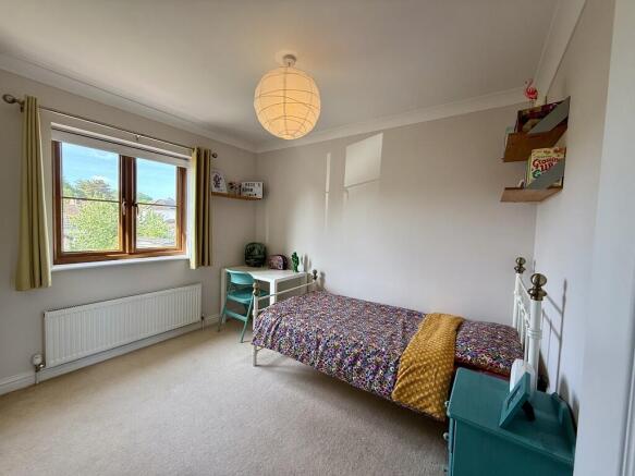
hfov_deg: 102.1
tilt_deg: -2.2
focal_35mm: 14
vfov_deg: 85.7
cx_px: 318
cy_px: 238
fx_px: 257
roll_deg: -2.0
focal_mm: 2.22
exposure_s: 1/99
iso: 100
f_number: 2.2
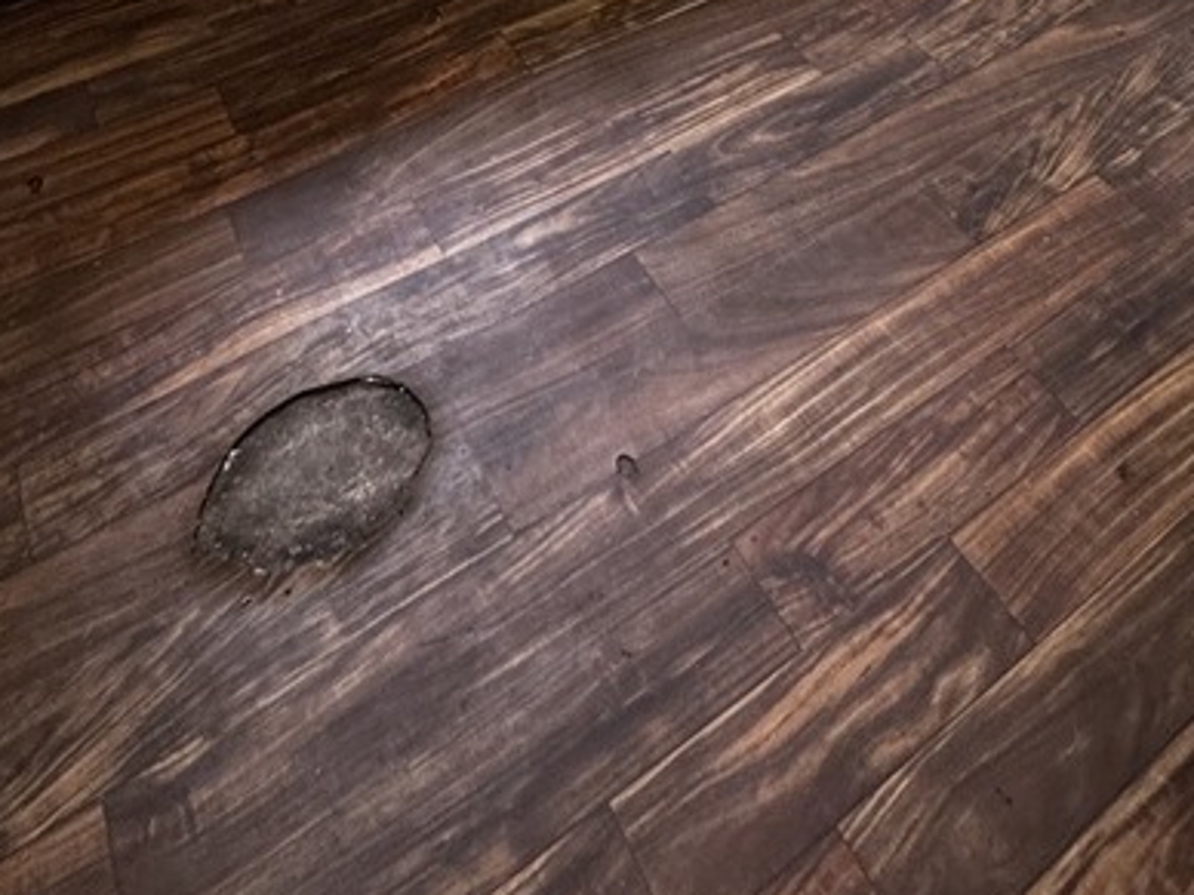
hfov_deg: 46.8
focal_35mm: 39
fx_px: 1345
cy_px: -501
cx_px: 834
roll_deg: -0.4
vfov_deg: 25.6
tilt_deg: -14.8
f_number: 2.2
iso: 320
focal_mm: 2.22
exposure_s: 1/75
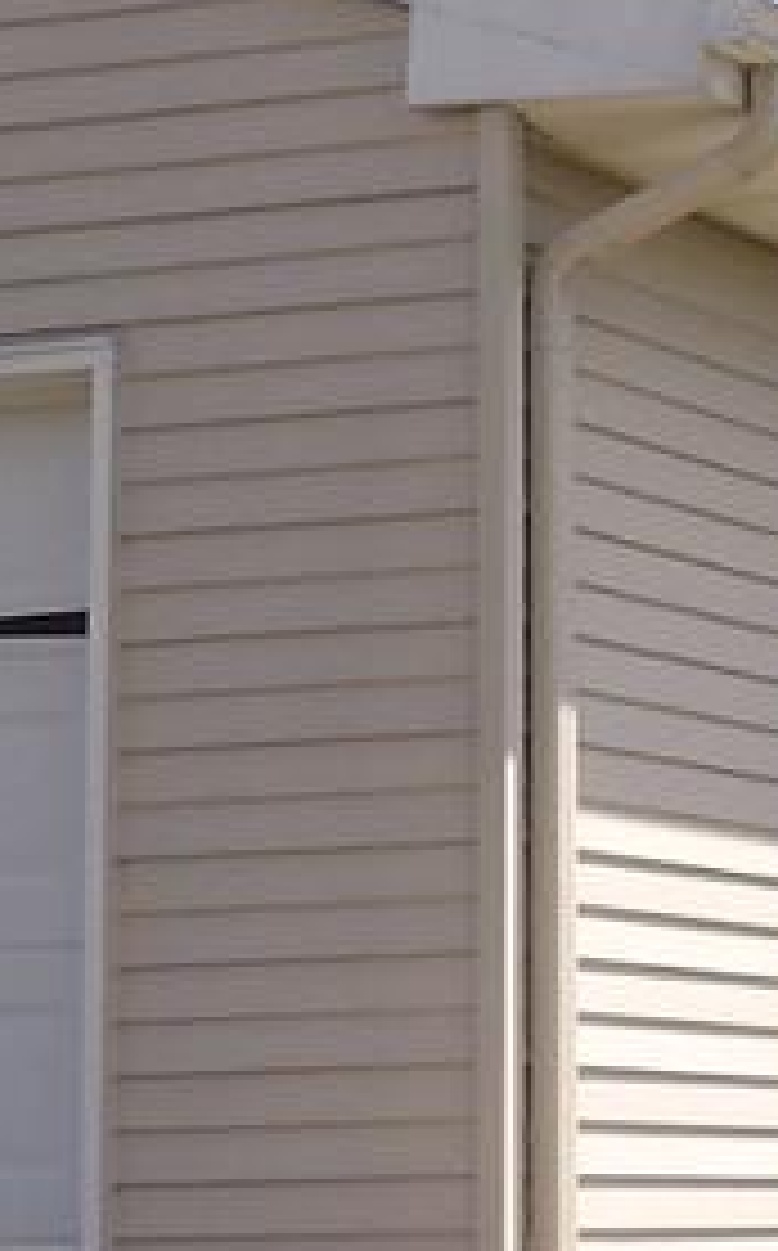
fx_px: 4492
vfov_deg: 15.8
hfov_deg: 9.2
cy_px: 945
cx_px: 1632
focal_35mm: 132
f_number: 4.6
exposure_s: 1/542
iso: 100
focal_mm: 4.3
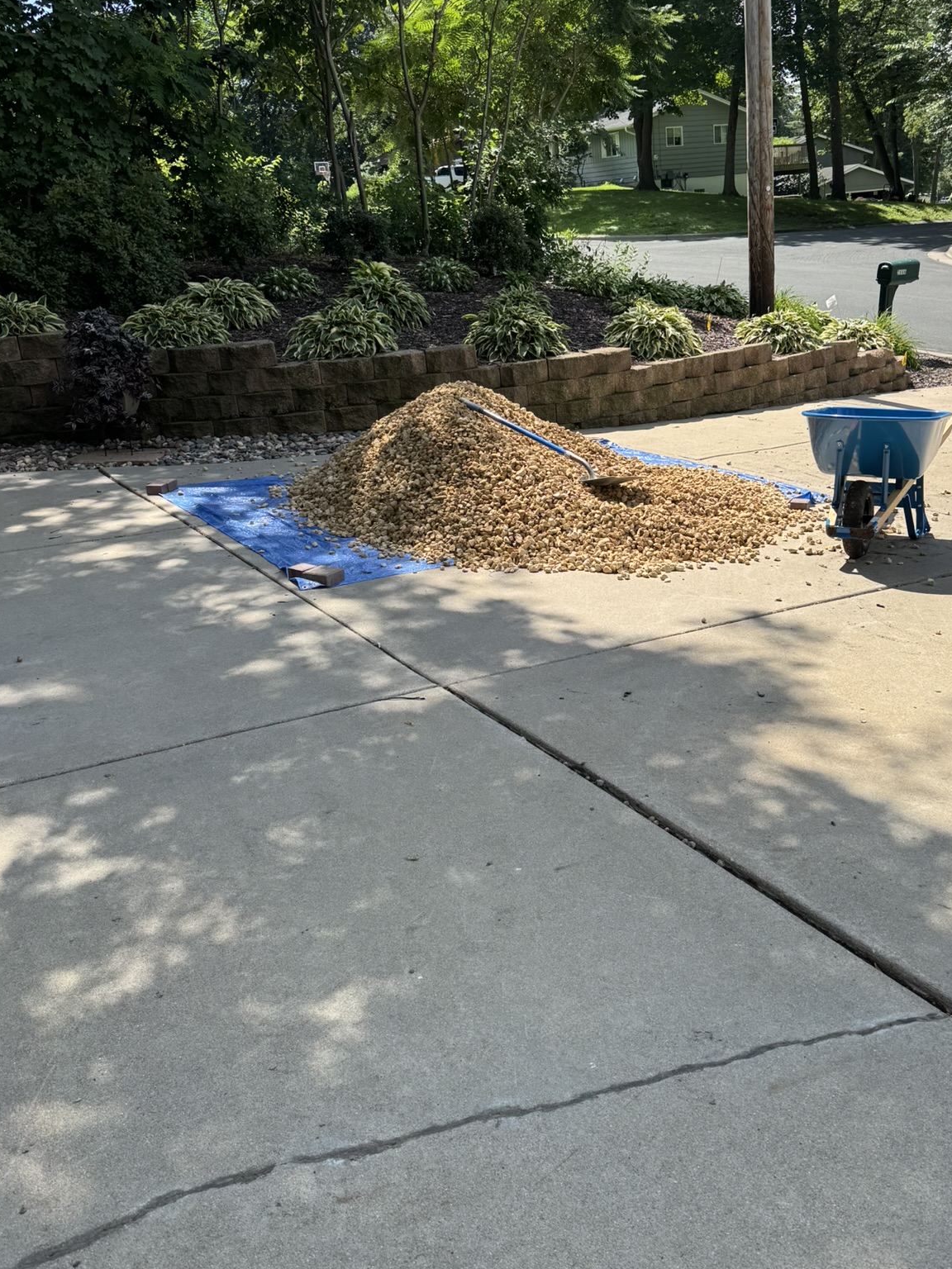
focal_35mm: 32
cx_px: 573
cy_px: 549
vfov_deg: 56.6
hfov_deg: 43.9
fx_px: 1173
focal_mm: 6.76
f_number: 1.78
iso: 80
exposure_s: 1/1456
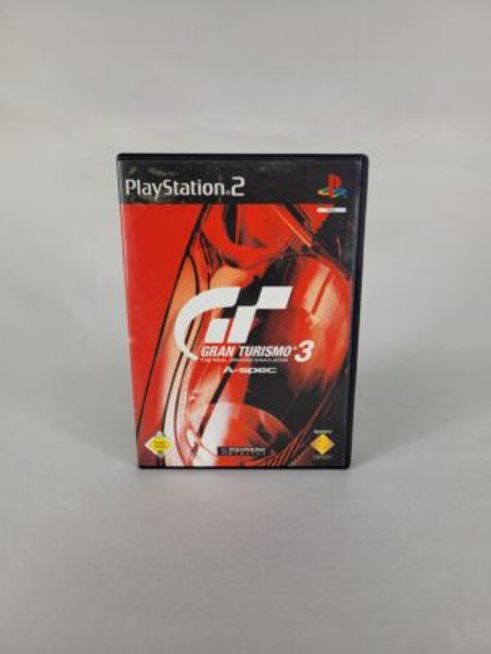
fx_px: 492
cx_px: 246
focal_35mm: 26
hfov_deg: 53.1
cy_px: 327
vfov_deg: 67.3
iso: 40
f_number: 1.8
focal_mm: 5.4
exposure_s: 1/266
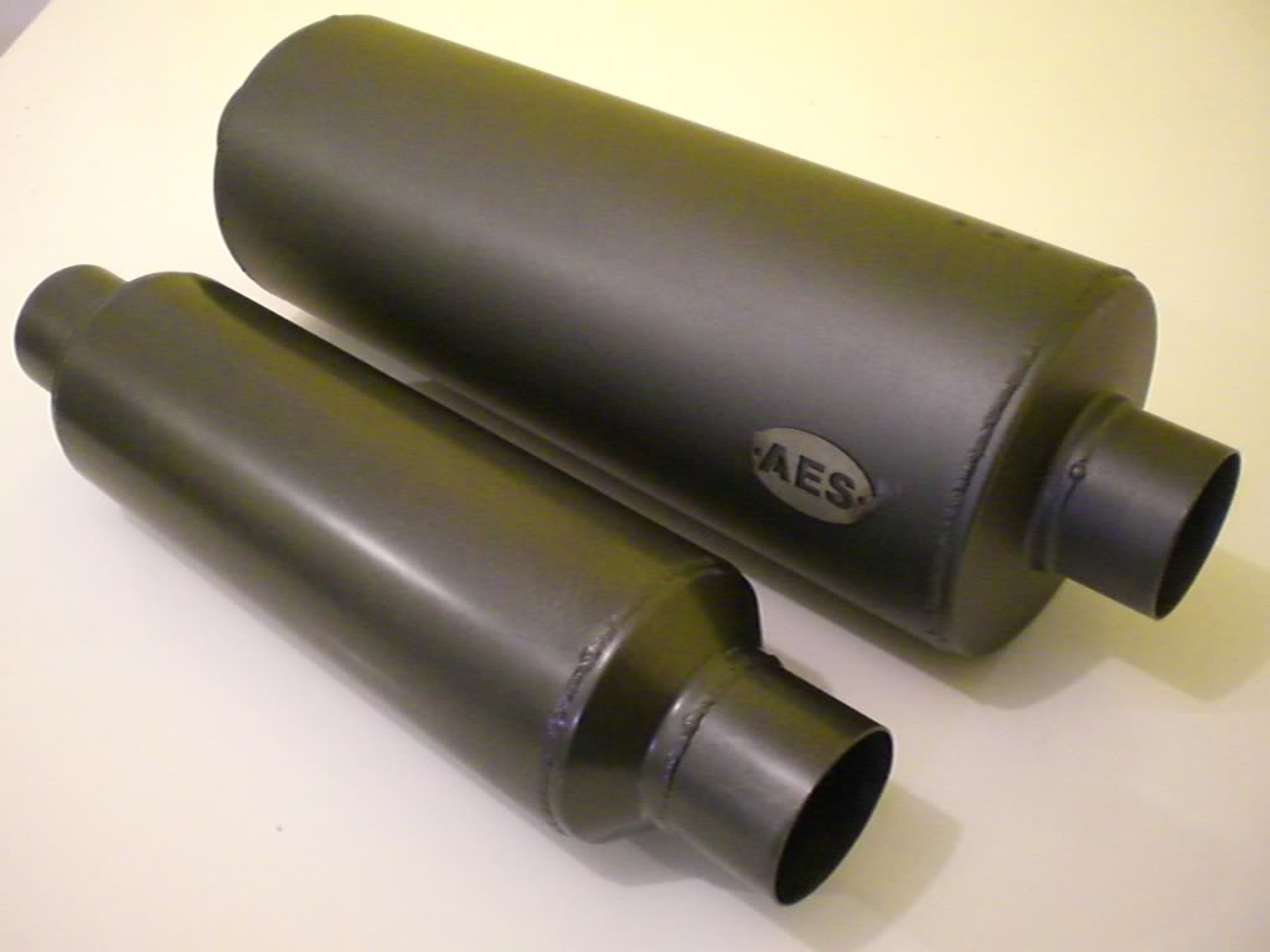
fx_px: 1394
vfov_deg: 37.7
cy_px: 476
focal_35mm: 38
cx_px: 635
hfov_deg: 49.0
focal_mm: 6.3
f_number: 3.1
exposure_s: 1/40
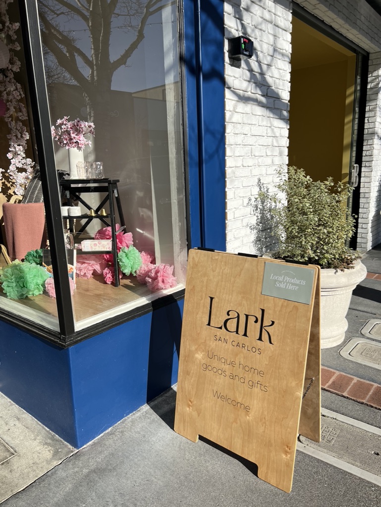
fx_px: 381
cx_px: 190
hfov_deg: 53.1
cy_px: 254
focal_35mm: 26
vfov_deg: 67.3
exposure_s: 1/4115
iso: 50
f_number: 1.5
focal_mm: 5.7
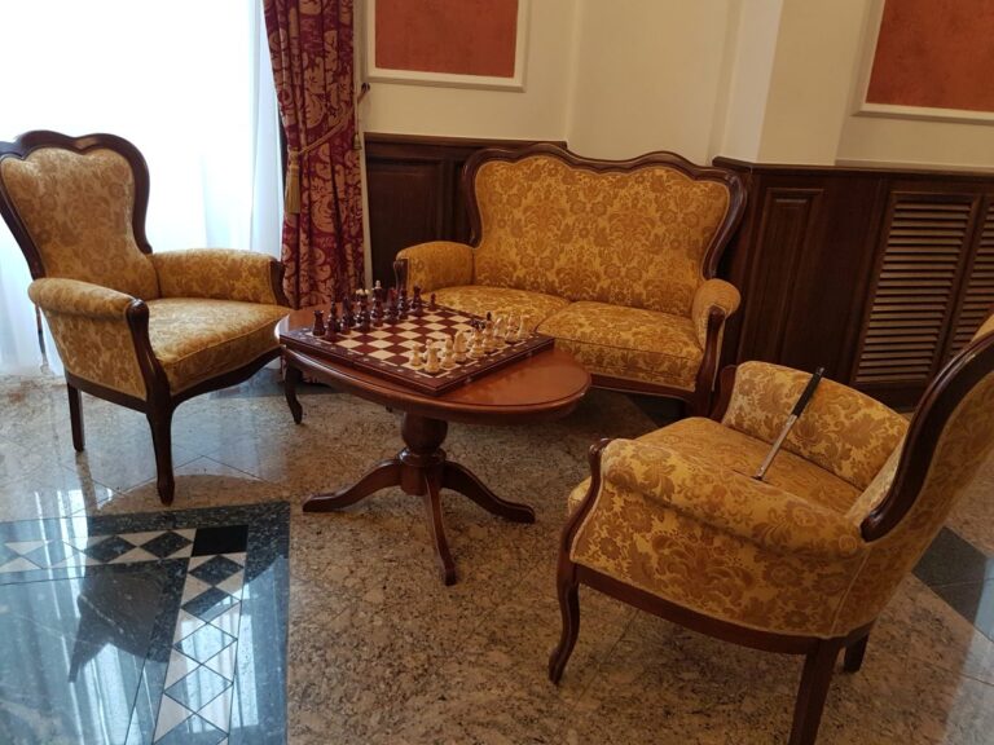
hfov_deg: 67.3
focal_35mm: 26
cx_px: 497
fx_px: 747
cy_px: 372
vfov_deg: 53.1
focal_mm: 4.2
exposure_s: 1/50
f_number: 1.7
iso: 160
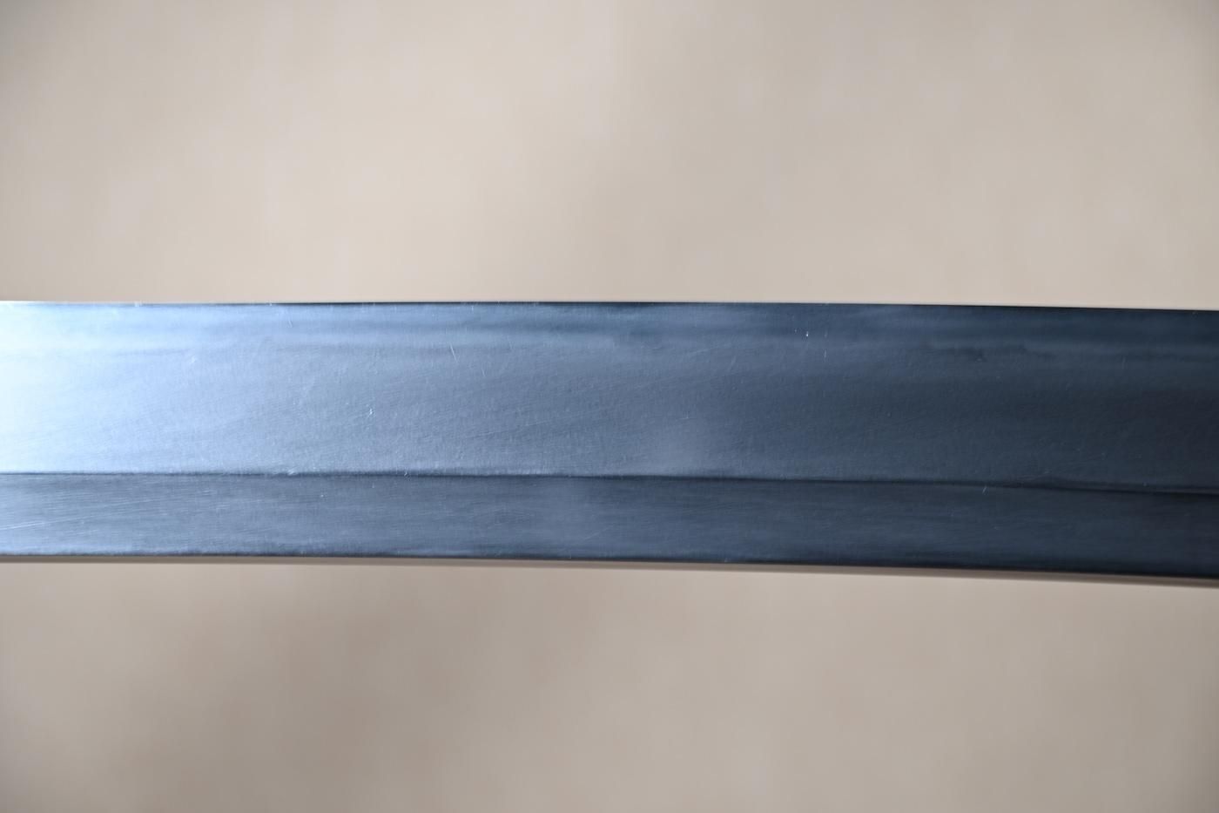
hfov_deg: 22.3
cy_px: 406
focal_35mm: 92
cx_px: 610
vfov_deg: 14.9
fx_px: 3098
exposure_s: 1
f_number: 5
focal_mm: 61
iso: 100
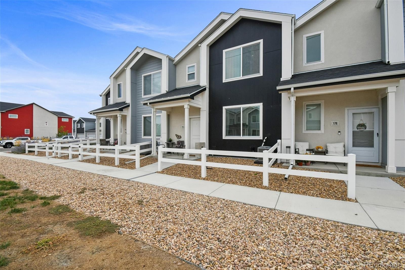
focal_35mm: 15
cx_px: 202
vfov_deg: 77.3
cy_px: 135
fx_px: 169
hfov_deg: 100.4
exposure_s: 1/800
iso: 400
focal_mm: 10
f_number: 11
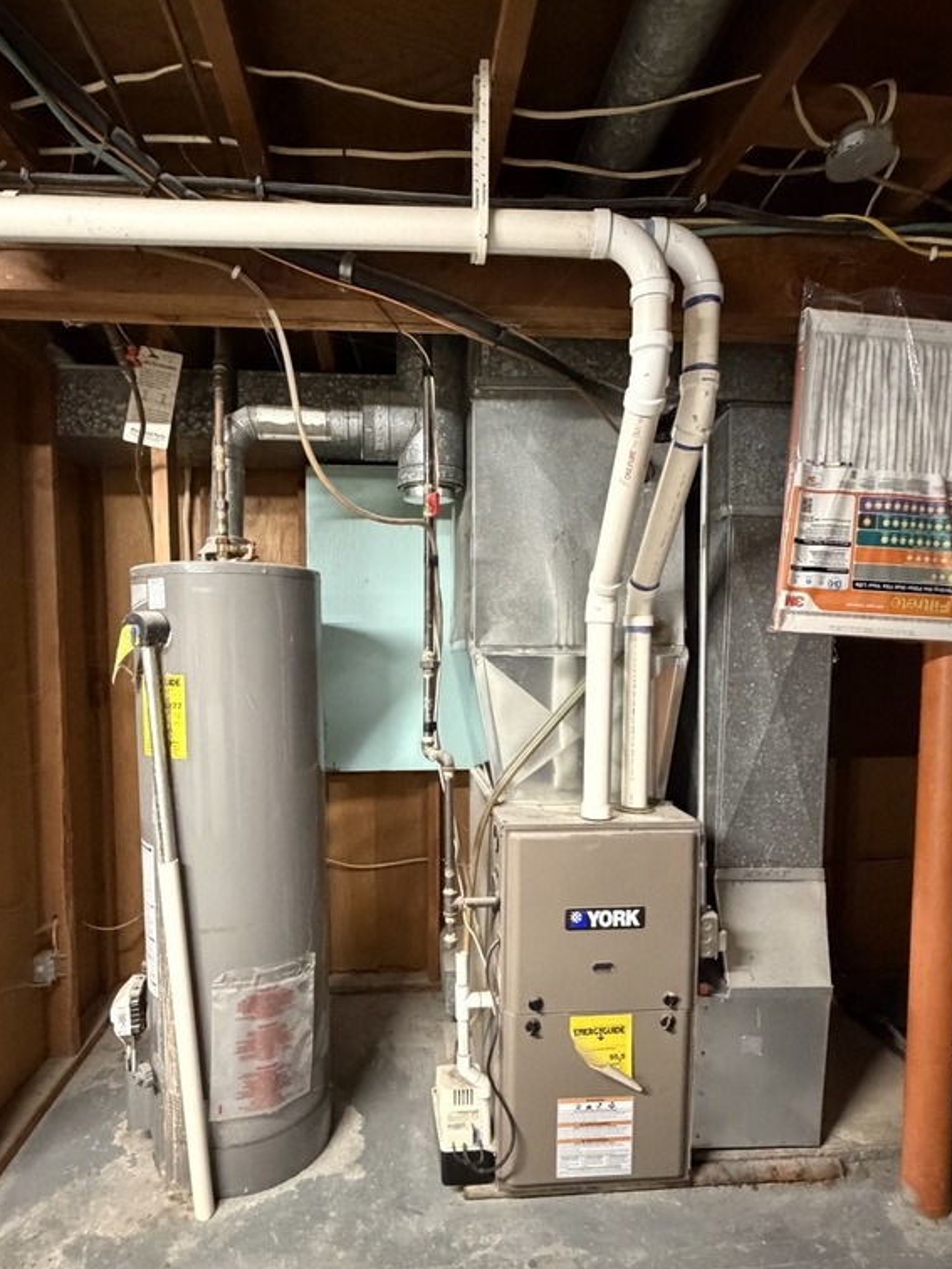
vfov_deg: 81.5
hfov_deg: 65.9
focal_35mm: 20
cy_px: 702
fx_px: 733
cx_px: 458
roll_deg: -0.9
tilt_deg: -3.4
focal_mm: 2.22
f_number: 2.2
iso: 1250
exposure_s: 1/60
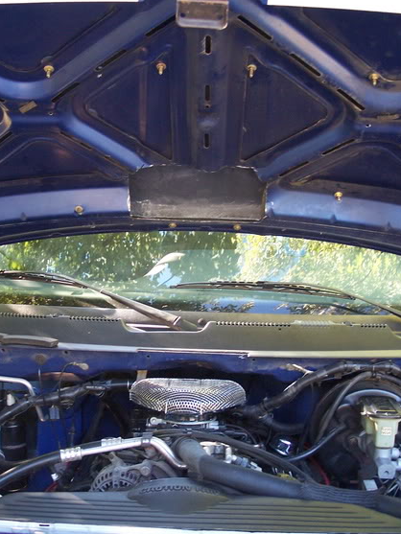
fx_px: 865
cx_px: 177
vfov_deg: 34.3
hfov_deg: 26.1
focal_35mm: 56
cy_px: 266
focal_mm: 8
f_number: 3.4
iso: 200
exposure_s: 1/30
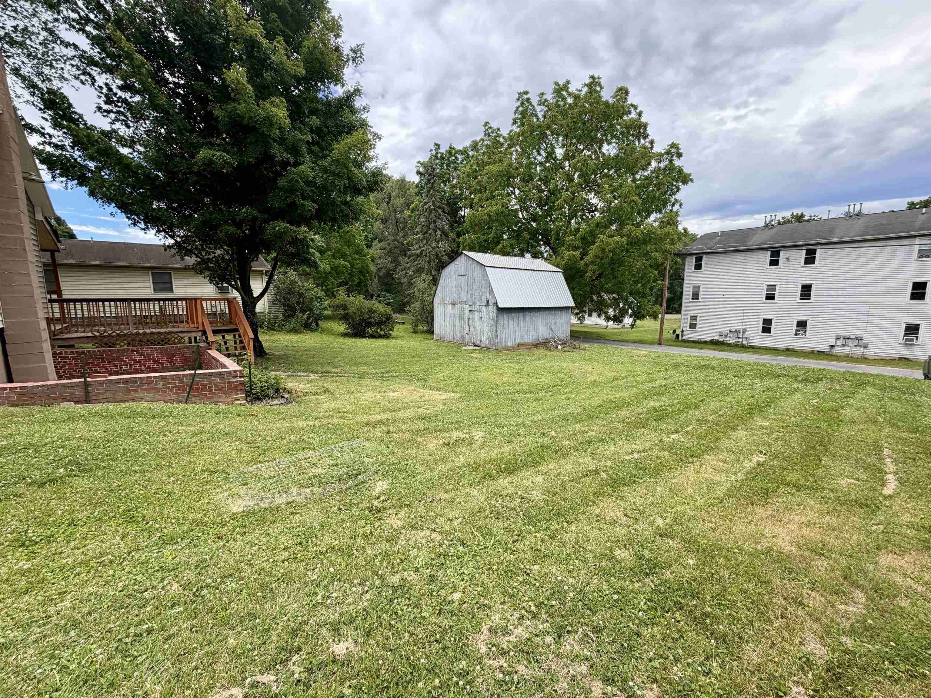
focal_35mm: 14
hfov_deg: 102.1
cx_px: 466
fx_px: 377
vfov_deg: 85.7
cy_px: 349
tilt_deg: -8.4
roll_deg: +0.7
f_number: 2.2
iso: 40
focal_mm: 2.22
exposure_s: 1/742
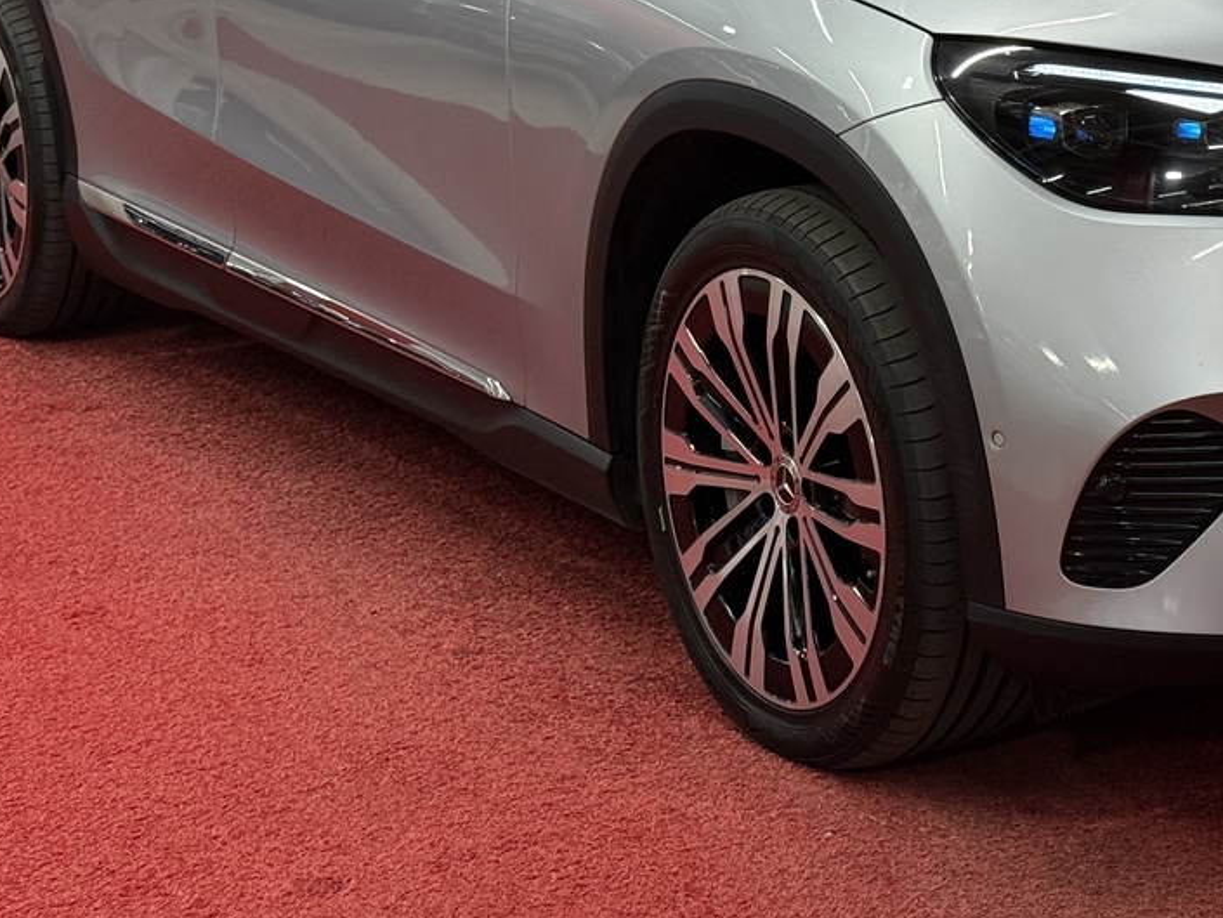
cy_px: 54
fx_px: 3463
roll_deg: +1.1
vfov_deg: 14.9
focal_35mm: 98
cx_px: 1029
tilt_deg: -7.5
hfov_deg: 19.8
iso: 80
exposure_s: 1/139
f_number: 1.78
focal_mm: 6.76
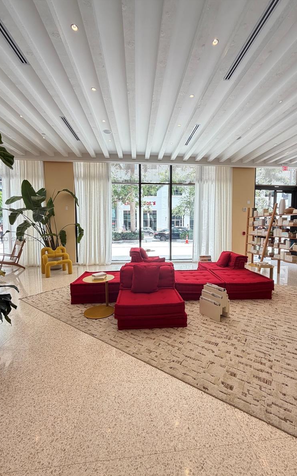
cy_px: 239
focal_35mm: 15
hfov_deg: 74.7
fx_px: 194
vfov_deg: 101.5
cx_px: 158
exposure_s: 1/121
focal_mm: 2.22
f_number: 2.2
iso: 125
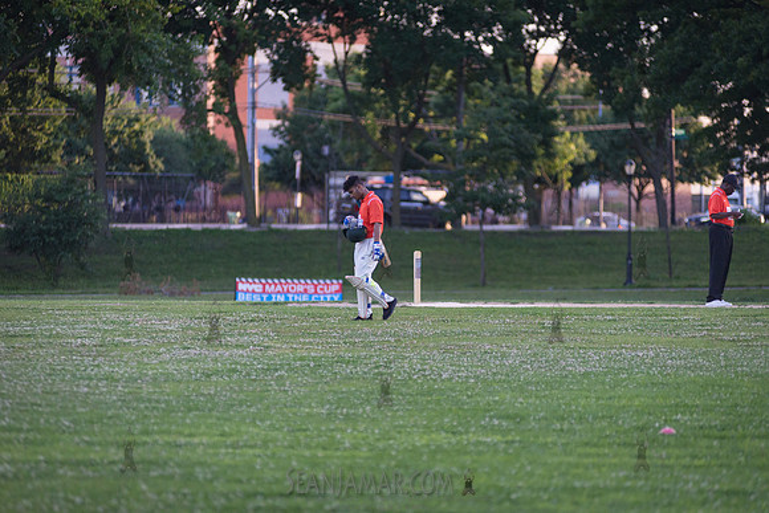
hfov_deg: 10.3
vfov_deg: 6.9
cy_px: 256
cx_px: 384
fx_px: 4273
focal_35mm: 200
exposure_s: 1/2500
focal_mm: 200
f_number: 2.8
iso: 1600
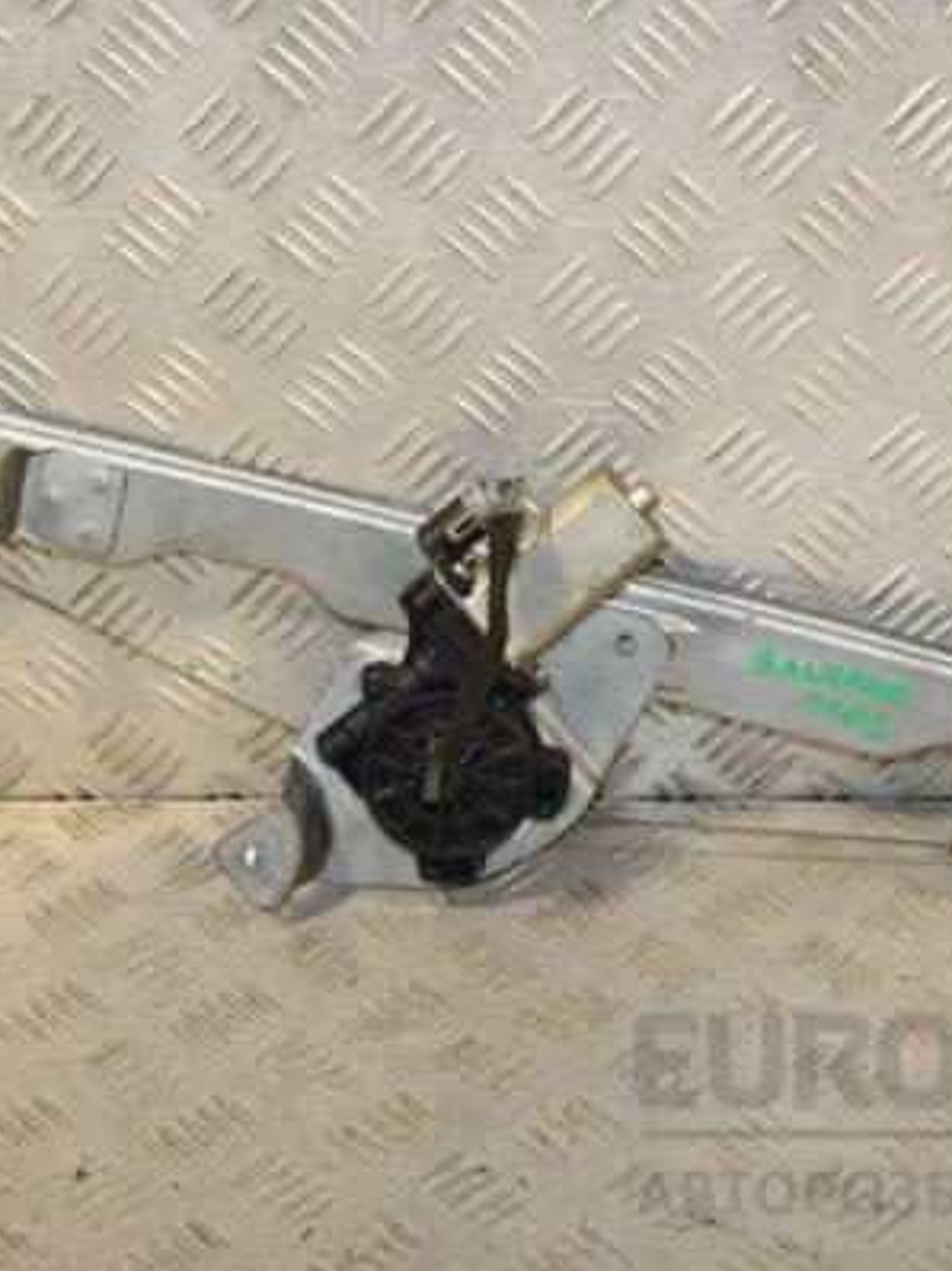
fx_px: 2716
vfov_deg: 26.3
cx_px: 575
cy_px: 636
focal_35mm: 74
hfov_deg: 19.9
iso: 800
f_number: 6.3
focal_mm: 34
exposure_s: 1/200
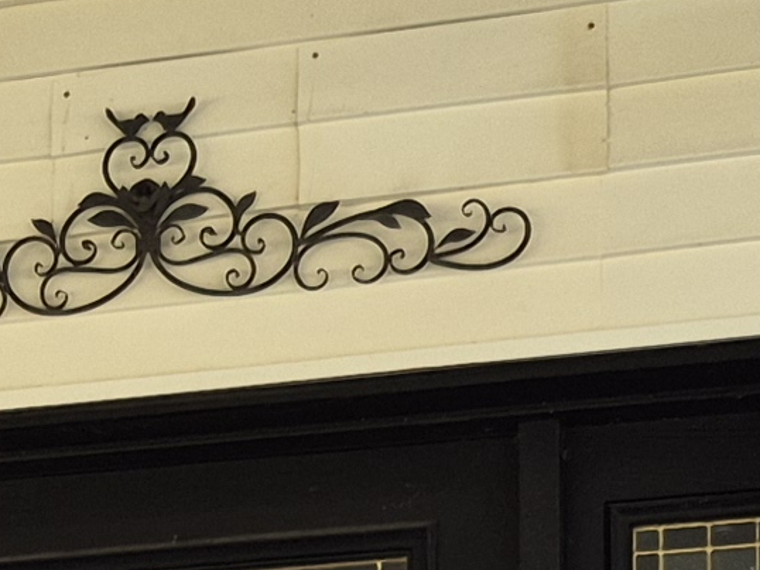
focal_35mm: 171
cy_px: 1206
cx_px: -424
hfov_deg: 11.1
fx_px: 3756
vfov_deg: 8.2
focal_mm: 5.4
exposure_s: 1/180
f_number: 1.8
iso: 40
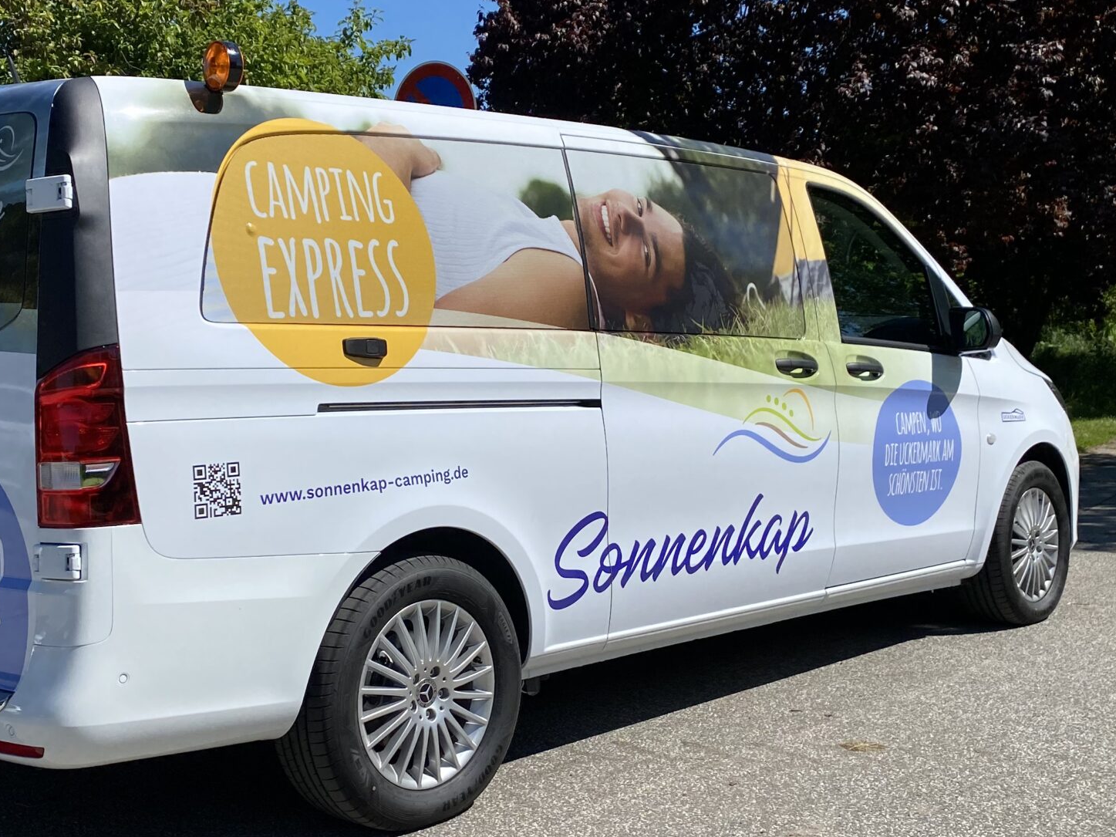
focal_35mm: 46
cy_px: 467
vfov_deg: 31.5
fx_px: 1483
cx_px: 511
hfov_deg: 41.2
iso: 32
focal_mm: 4.25
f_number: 1.8
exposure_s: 1/4444
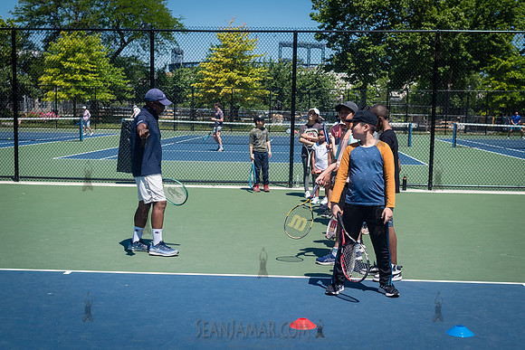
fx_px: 752
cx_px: 262
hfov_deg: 38.5
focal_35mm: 52
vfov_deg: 26.2
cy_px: 197
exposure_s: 1/2000
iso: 200
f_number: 4
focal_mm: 35
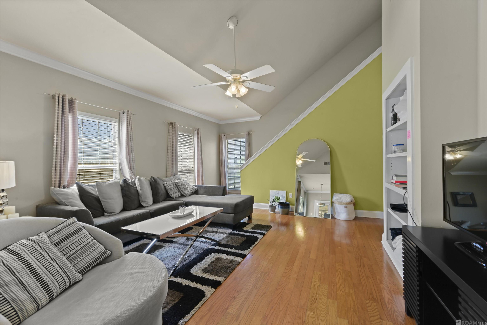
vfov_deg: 81.2
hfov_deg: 104.3
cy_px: 162
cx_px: 244
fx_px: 189
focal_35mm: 14
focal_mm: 14
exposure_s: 2
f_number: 14
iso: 200
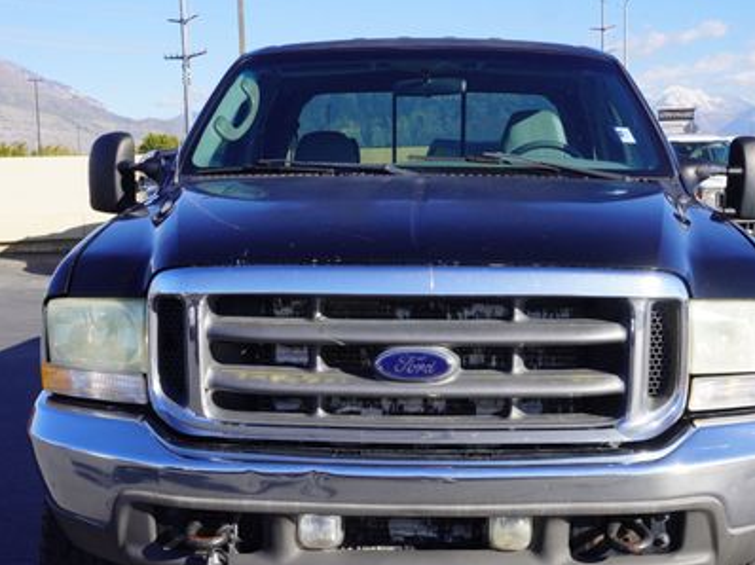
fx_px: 1063
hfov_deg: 39.1
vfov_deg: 29.6
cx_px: 391
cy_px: 370
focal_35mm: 49
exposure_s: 1/200
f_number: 7.1
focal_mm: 21
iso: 100
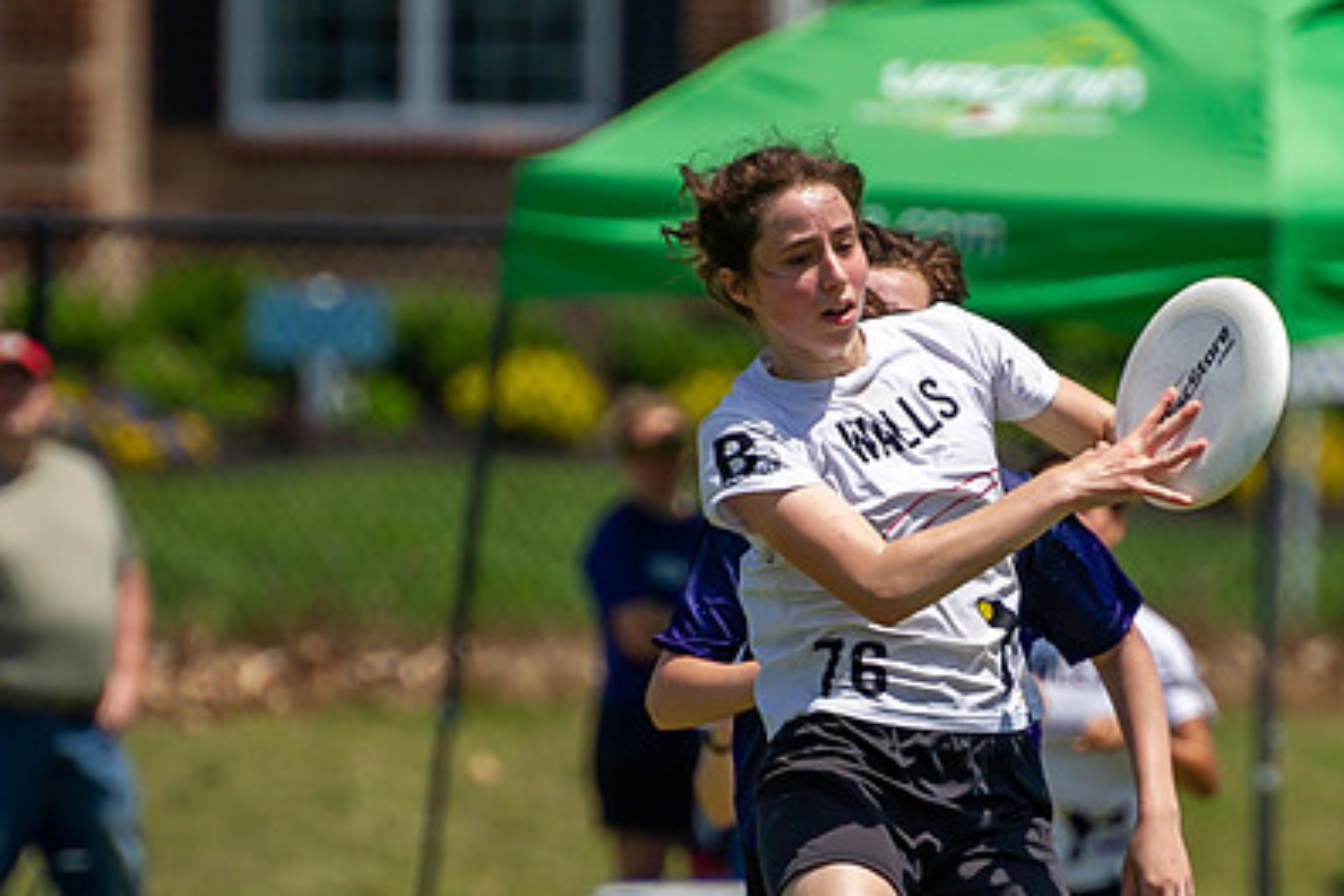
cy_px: 531
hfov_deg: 2.2
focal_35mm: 940
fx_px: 35091
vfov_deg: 1.5
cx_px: 779
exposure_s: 1/3200
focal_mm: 280
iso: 320
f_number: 4
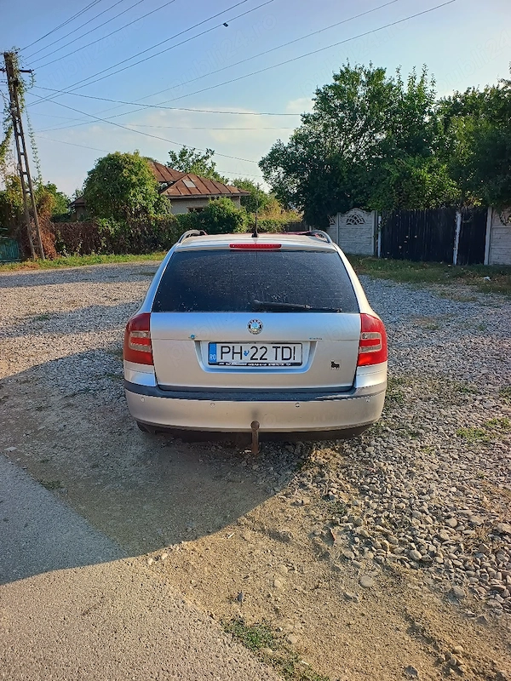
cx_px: 256
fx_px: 472
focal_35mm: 24
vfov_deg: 71.6
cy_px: 340
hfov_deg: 56.8
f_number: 1.4
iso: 103
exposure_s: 1/1250
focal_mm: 5.89
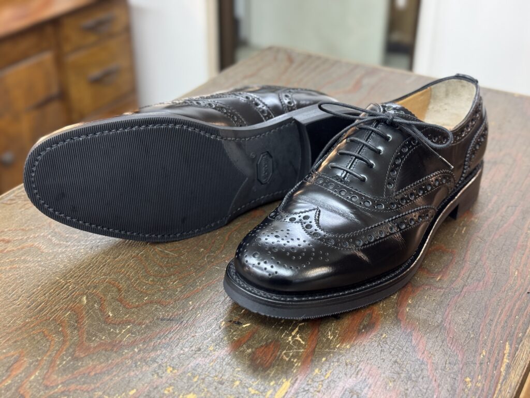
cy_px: 199
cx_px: 265
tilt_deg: -31.6
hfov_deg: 39.7
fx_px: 735
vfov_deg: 30.3
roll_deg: -0.2
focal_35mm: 48
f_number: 1.78
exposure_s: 1/40
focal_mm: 6.76
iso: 200
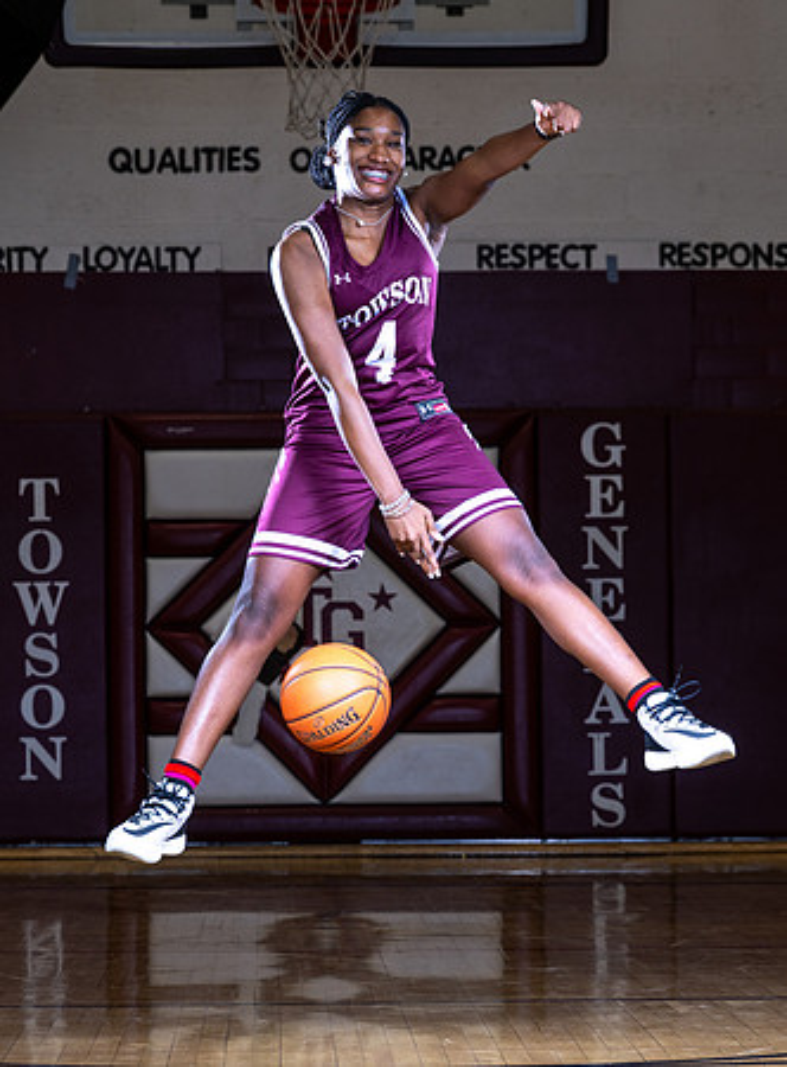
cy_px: 603
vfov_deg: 13.3
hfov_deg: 9.8
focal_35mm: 149
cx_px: 424
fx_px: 4573
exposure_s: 1/160
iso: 160
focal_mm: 91
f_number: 5
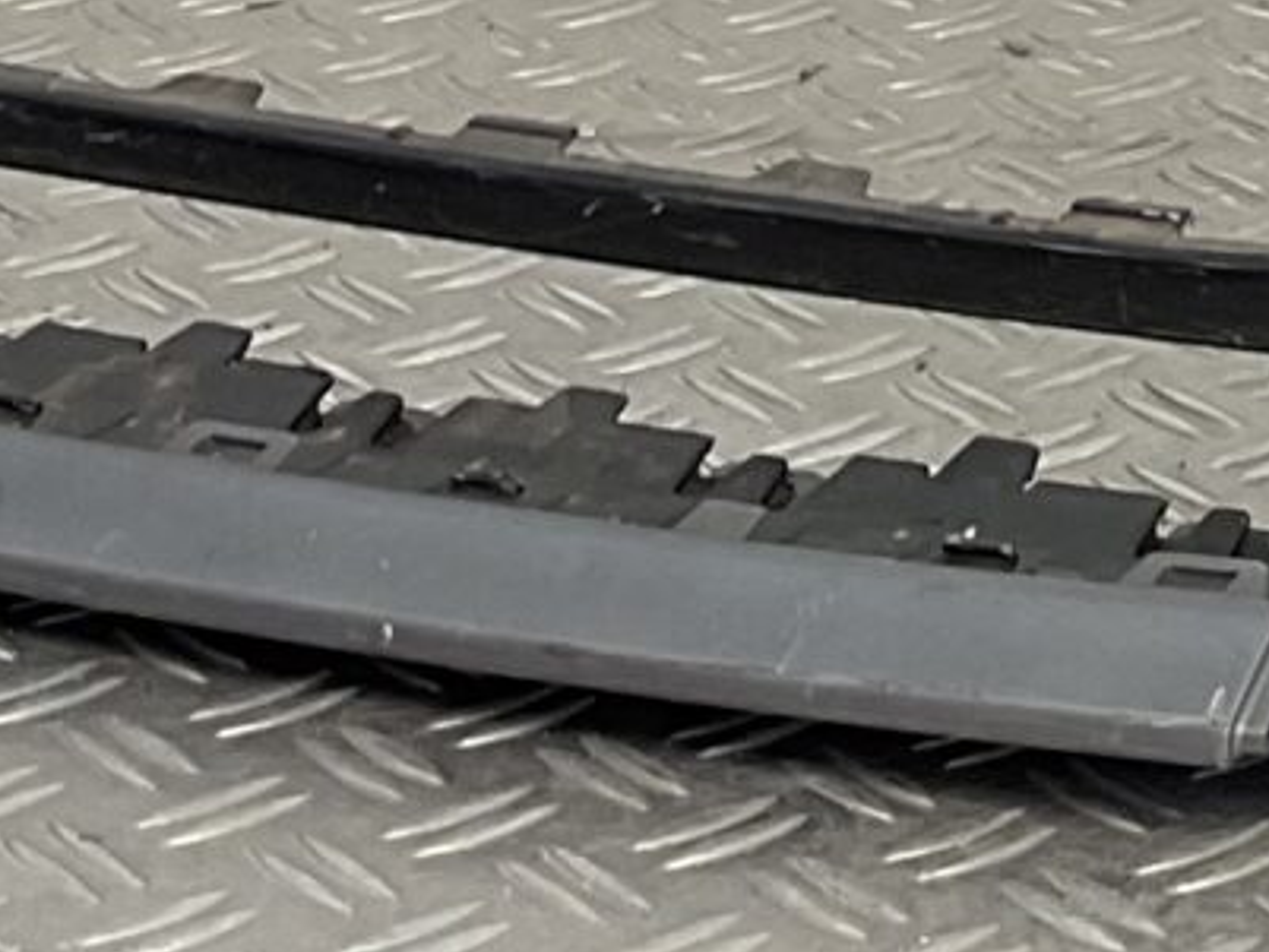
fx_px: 6784
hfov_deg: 10.6
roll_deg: -2.2
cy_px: -1268
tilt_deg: -8.6
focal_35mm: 185
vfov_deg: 7.5
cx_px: 1051
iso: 16
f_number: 1.8
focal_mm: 3
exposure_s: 1/207
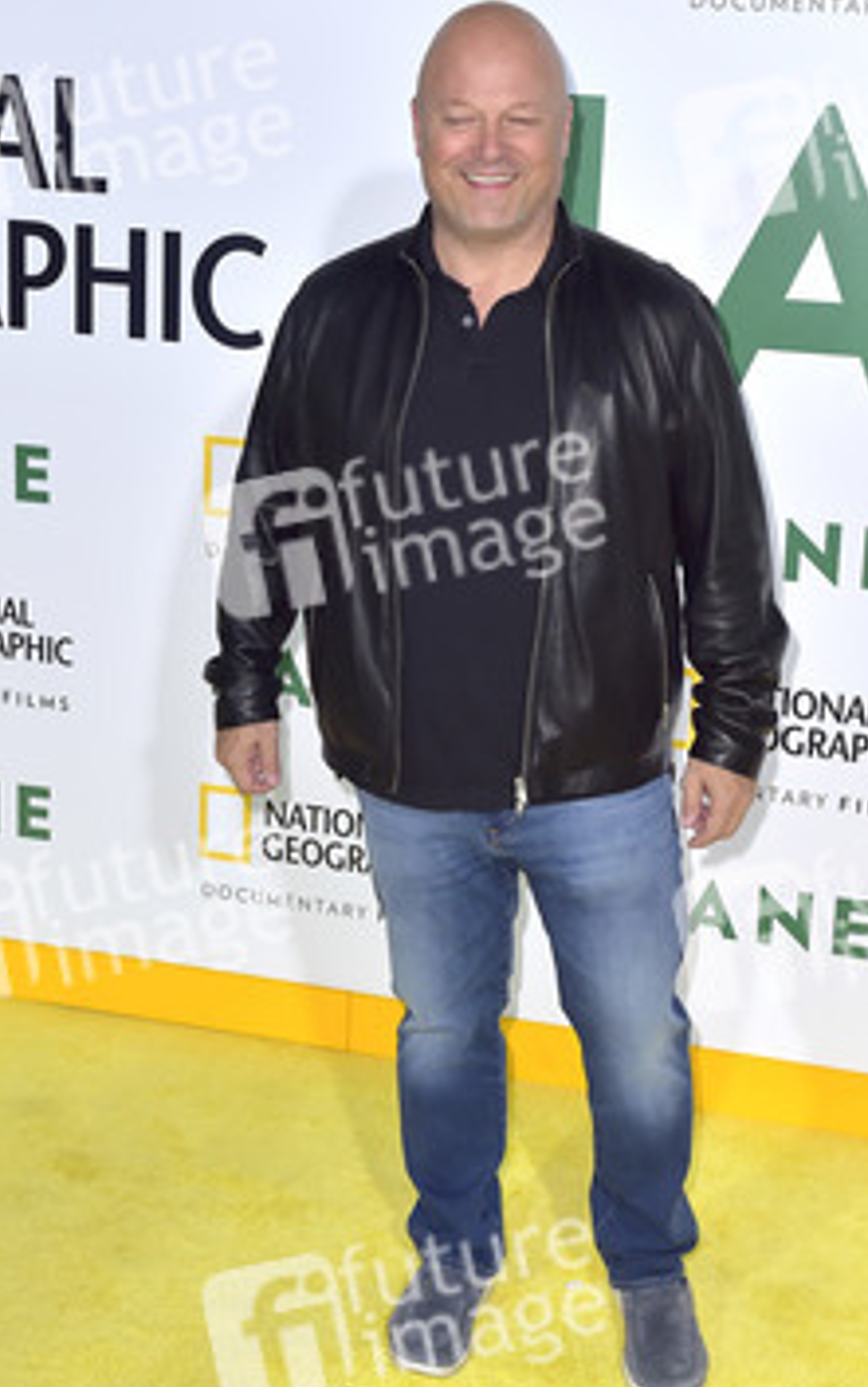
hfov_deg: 24.9
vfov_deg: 38.8
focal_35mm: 52
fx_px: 1966
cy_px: 723
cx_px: 520
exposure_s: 1/320
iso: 500
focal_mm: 45
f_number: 6.3
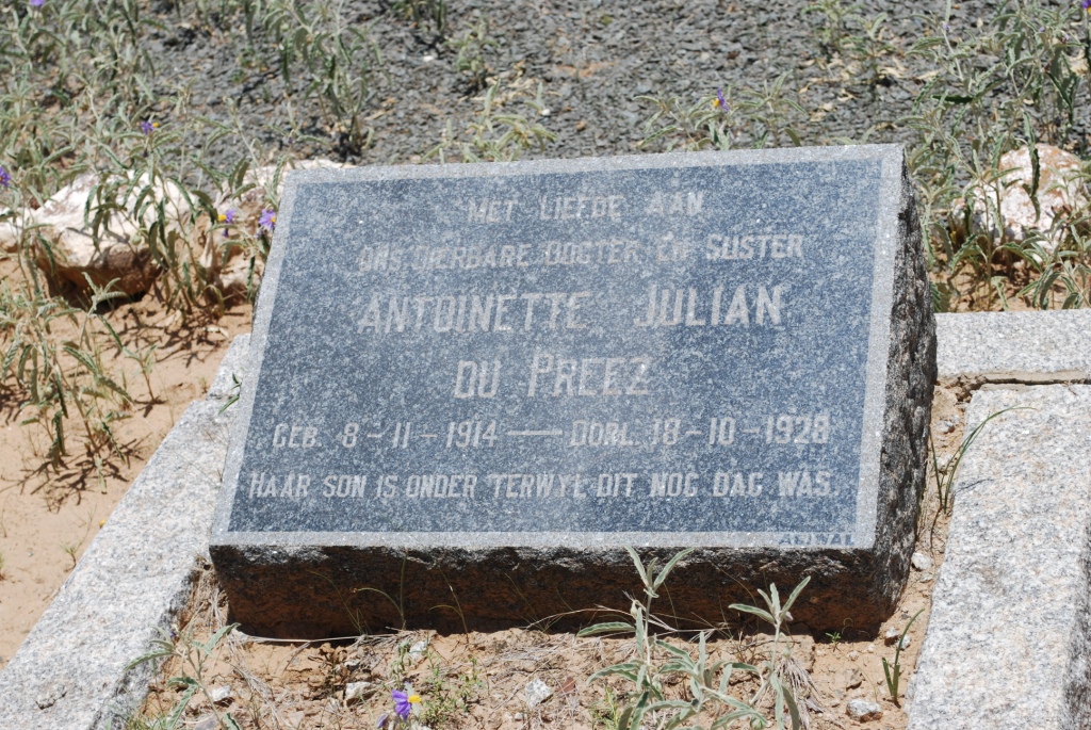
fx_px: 2503
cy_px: 365
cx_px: 546
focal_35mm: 82
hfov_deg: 24.6
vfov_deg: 16.6
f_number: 9
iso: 100
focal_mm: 55
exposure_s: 1/320
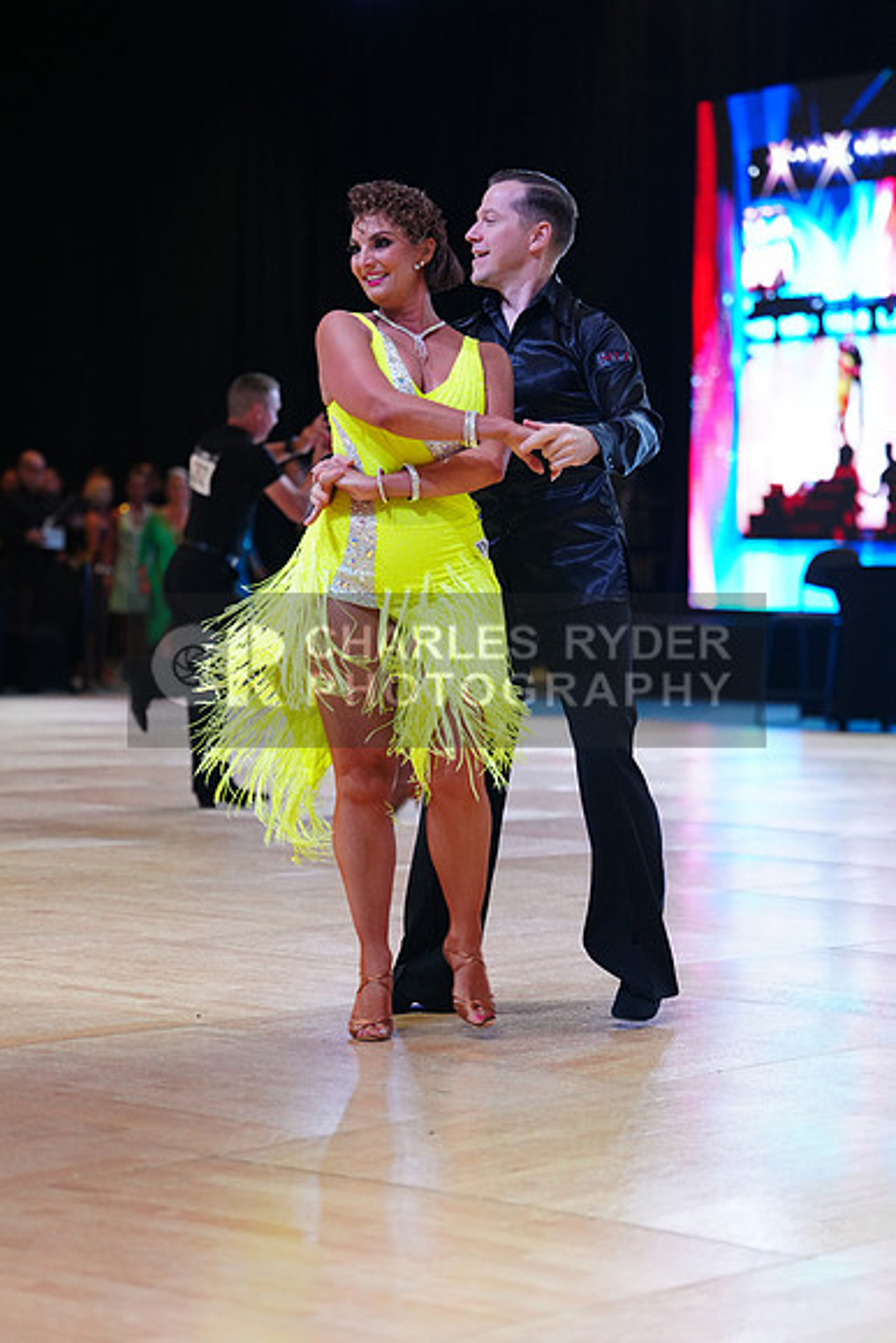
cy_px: 672
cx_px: 448
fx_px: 3582
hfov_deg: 14.3
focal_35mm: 96
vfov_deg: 21.2
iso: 2000
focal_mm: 96
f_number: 2.8
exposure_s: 1/500
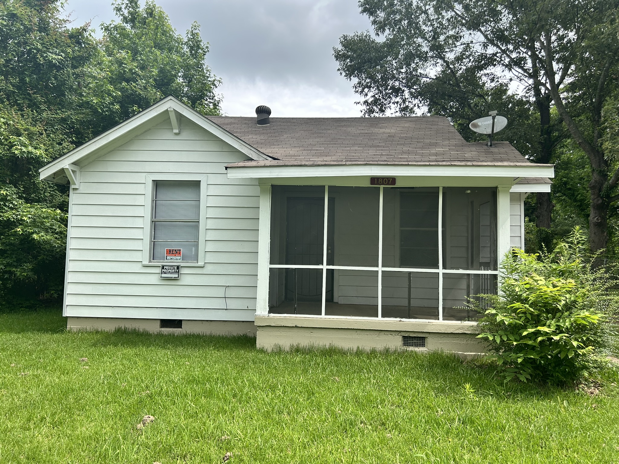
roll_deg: -0.7
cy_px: 232
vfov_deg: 53.1
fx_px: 465
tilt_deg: +3.6
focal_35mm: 26
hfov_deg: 67.3
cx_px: 310
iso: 50
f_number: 1.5
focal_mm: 5.7
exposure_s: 1/1159
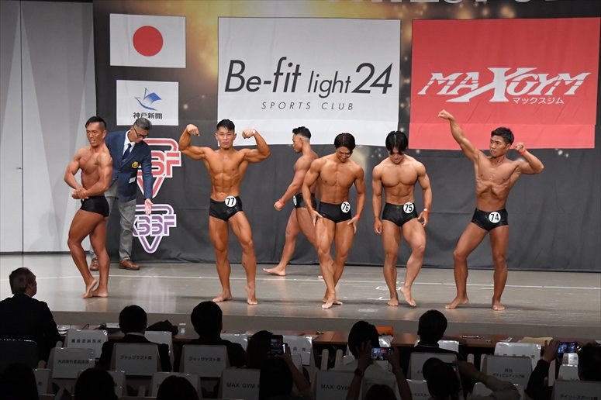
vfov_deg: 13.0
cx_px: 300
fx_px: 1752
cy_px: 200
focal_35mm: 105
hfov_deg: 19.5
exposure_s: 1/400
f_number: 5.6
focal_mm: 70
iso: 6400
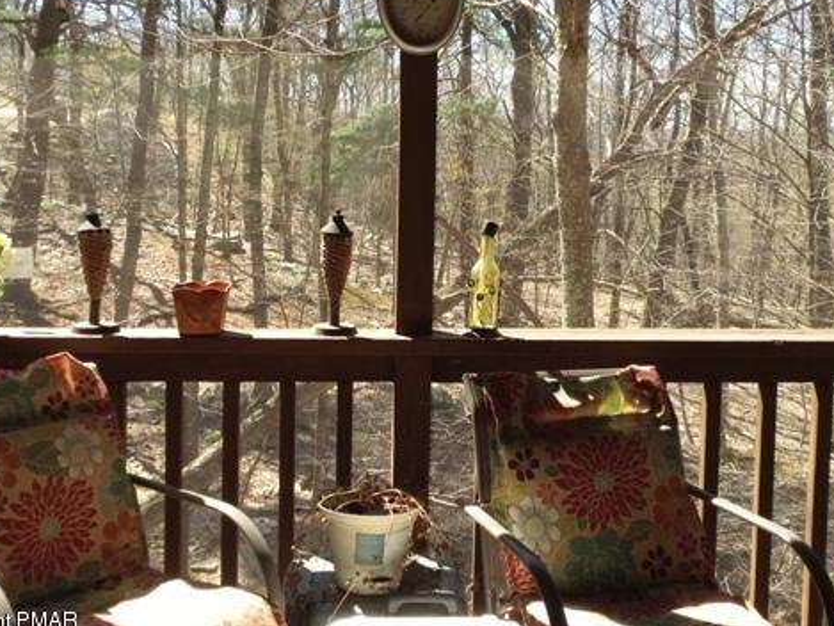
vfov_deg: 32.0
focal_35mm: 45
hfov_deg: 42.1
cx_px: 404
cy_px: 229
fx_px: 1084
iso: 25
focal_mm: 3.3
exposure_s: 1/208
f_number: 2.4
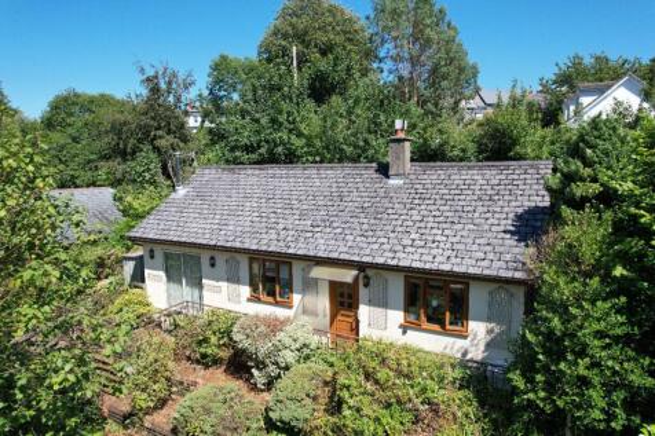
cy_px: 218
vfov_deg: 57.2
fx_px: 400
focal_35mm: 22
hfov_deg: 78.6
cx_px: 328
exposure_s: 1/1250
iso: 110
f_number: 2.8
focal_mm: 8.38
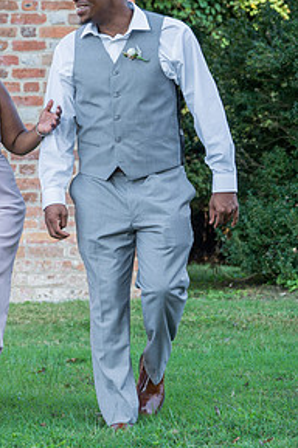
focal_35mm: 209
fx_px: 2601
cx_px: -149
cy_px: 199
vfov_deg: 9.9
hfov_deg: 6.5
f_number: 5.6
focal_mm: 104
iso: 100
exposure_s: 1/200
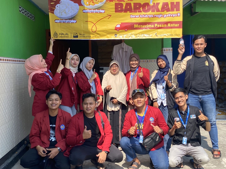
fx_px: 202
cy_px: 76
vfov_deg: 45.4
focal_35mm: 31
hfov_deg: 58.3
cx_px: 119
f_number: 1.8
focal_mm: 4.25
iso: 32
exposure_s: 1/1250
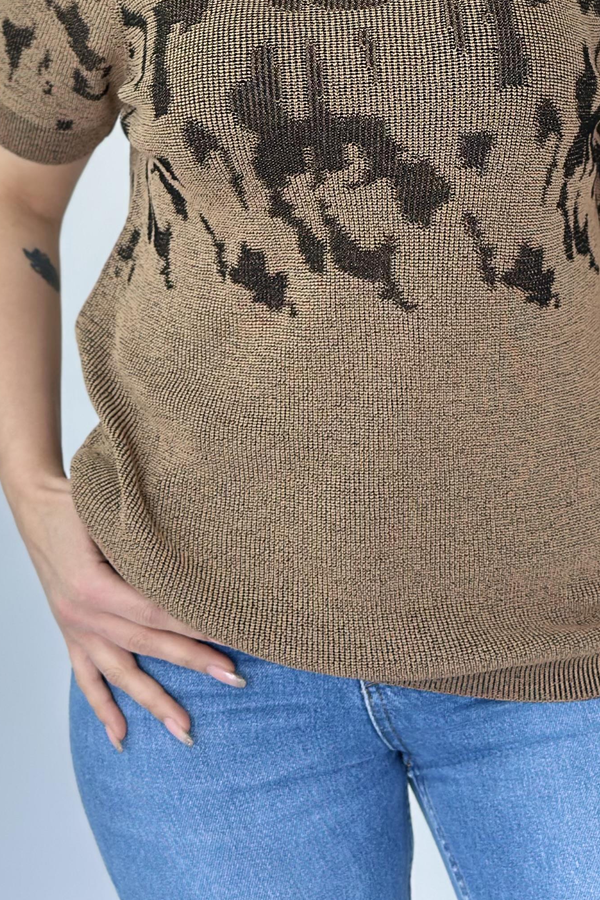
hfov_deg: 13.7
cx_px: 391
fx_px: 2500
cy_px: 25
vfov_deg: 19.9
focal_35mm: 100
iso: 64
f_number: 1.78
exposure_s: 1/126
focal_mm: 6.86
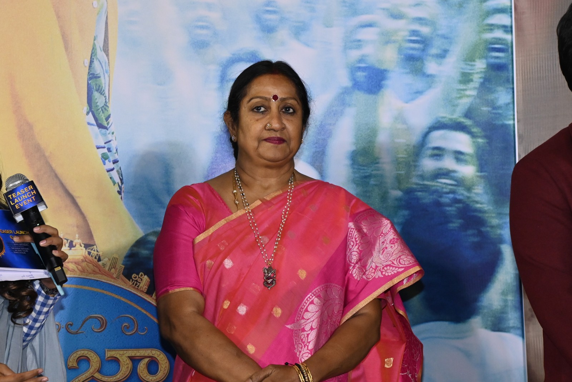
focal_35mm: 180
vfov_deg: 7.6
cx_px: 286
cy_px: 191
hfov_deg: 11.4
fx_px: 2860
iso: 3200
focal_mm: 120
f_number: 6.3
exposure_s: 1/200
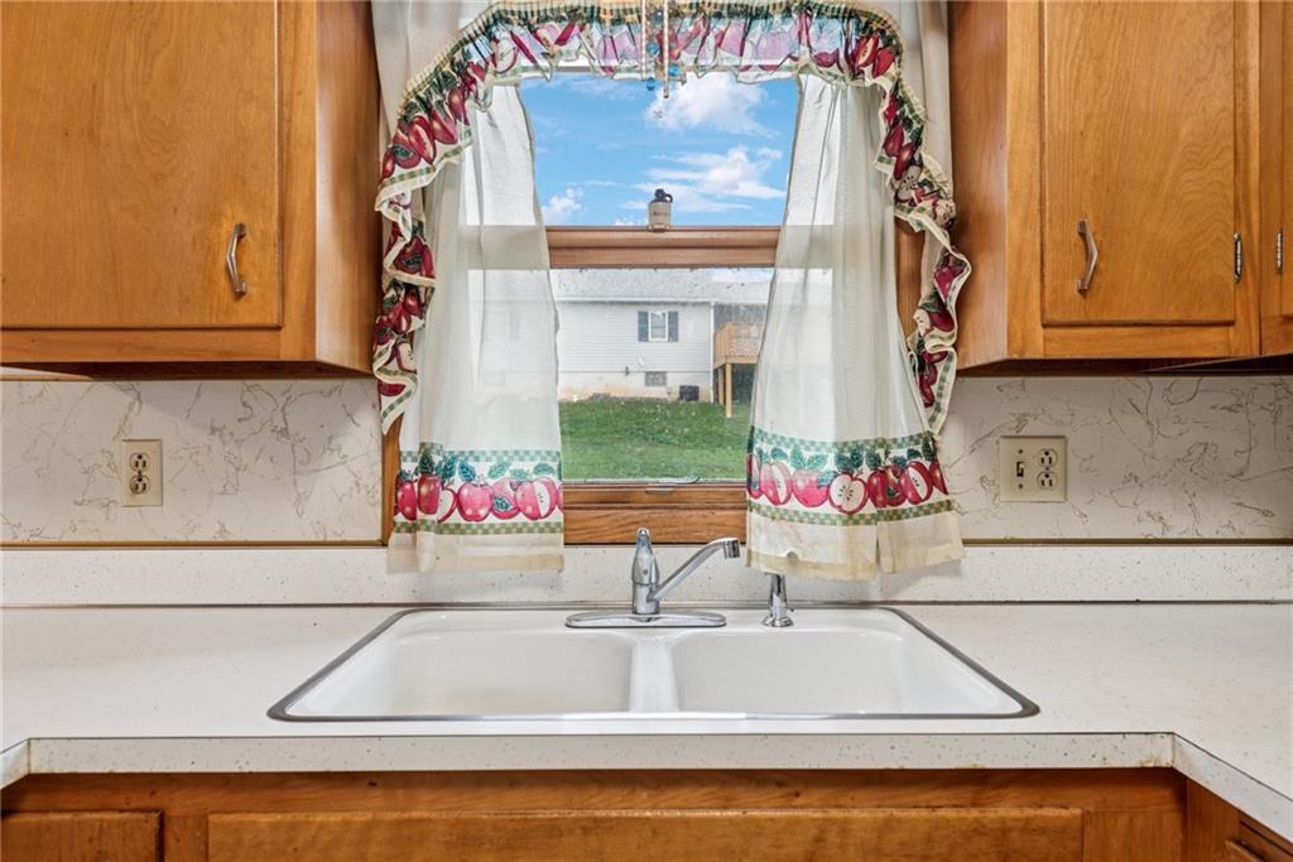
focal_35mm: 24
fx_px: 862
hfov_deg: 73.7
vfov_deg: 53.1
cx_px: 646
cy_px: 431
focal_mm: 24
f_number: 6.3
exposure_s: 1/8
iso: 50
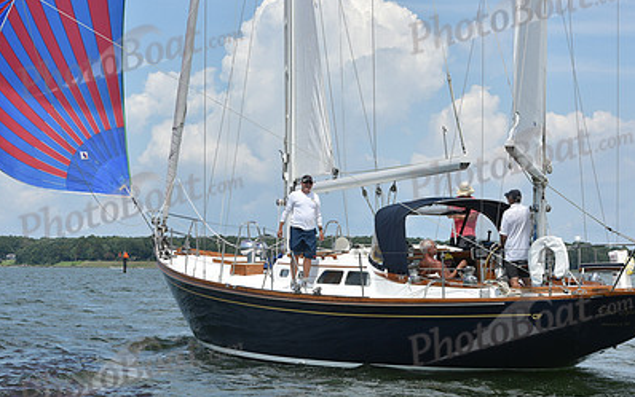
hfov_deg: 20.0
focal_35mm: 104
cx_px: 327
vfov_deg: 12.6
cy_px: 265
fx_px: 1800
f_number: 13
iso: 320
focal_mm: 70
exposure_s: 1/640
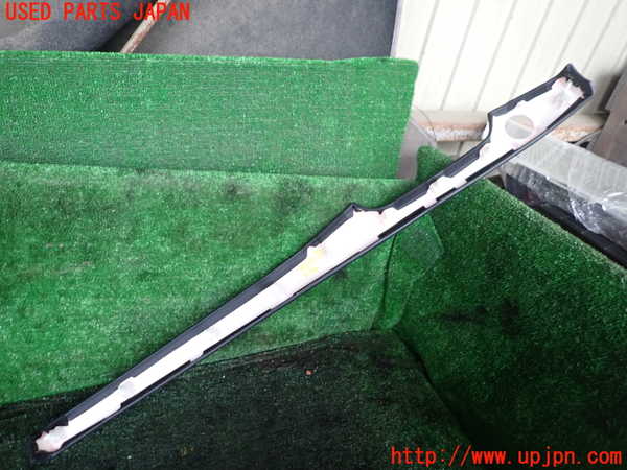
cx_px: 314
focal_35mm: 25
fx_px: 453
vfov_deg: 54.9
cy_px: 235
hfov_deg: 69.4
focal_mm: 4.5
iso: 250
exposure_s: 1/30
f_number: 2
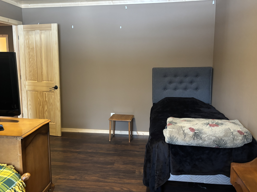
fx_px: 230
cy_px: 88
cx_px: 115
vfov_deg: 45.4
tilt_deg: -5.4
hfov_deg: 58.2
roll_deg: +1.3
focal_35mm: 31
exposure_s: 1/40
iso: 400
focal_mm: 5.96
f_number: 1.6
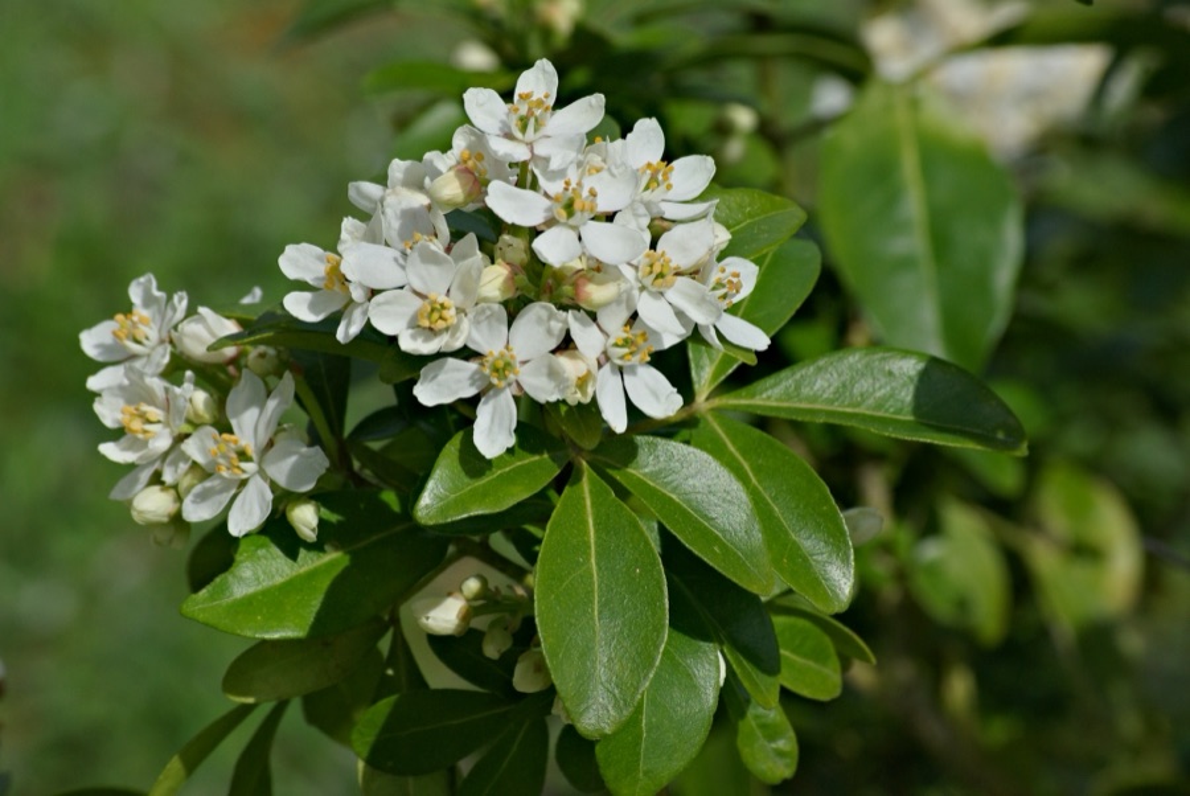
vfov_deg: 5.7
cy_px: 398
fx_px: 7941
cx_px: 595
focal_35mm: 240
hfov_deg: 8.6
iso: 200
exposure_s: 1/350
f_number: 13
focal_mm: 160
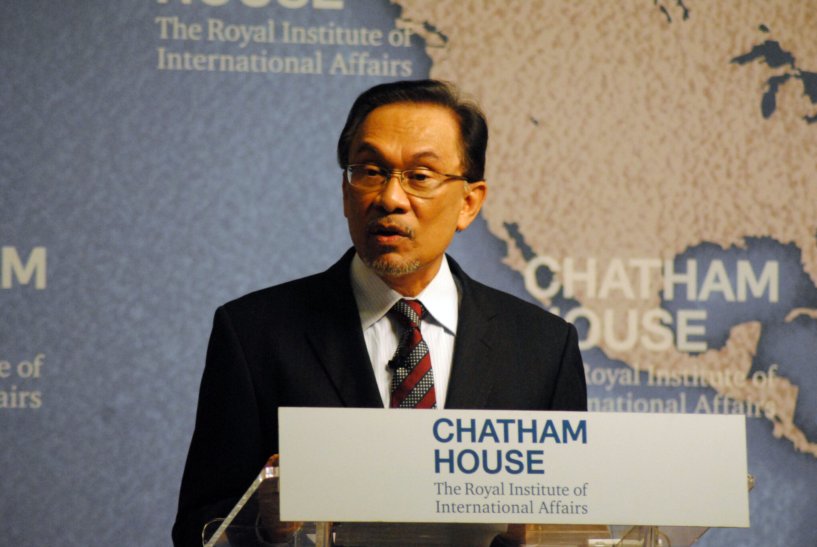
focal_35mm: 248
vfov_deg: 5.6
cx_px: 408
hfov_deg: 8.3
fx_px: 5624
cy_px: 274
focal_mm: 165
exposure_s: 1/320
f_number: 4.5
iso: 1600
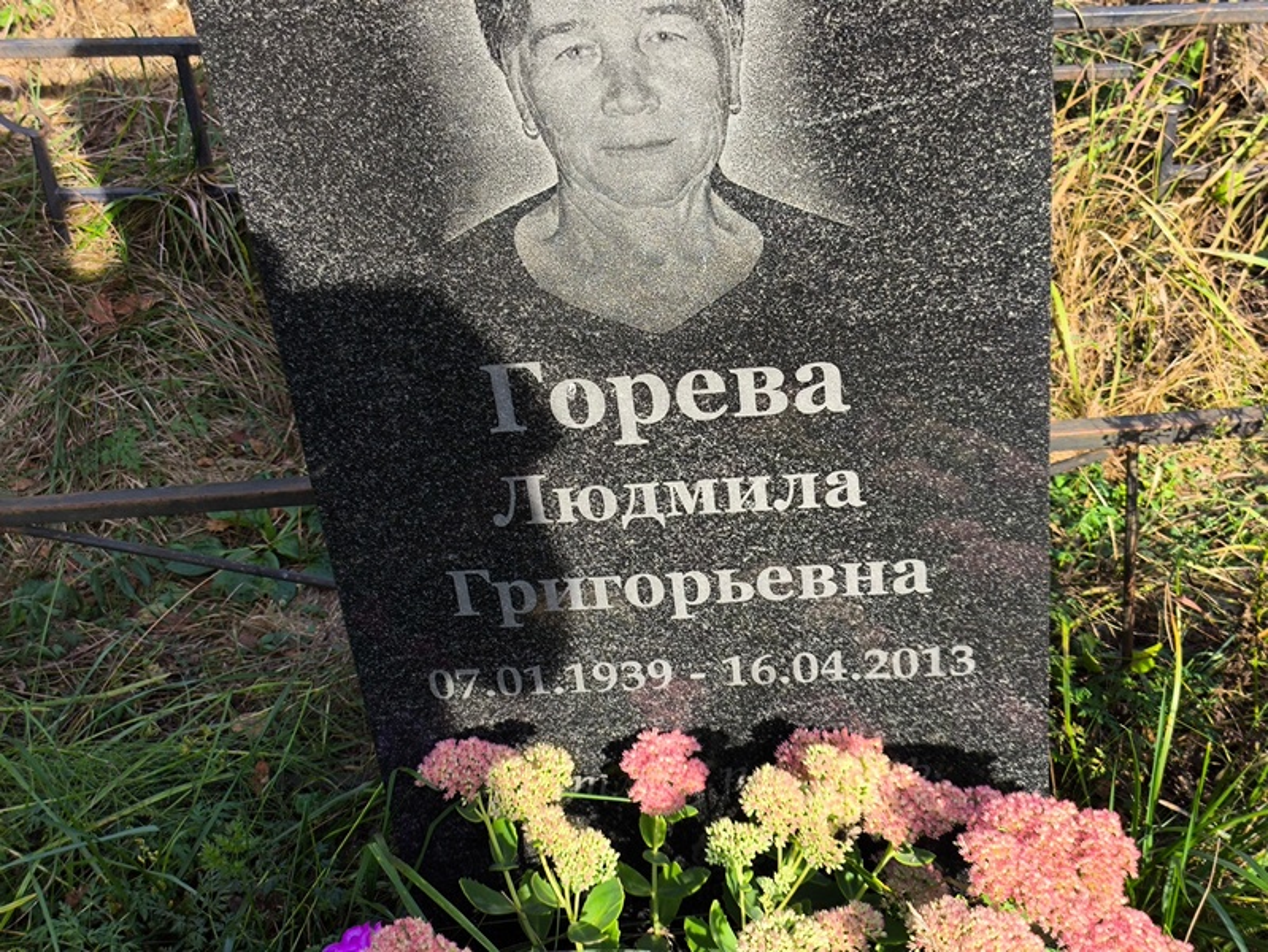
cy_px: 476
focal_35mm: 50
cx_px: 634
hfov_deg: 38.2
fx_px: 1832
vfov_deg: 29.1
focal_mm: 4.71
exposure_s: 1/427
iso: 50
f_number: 1.7
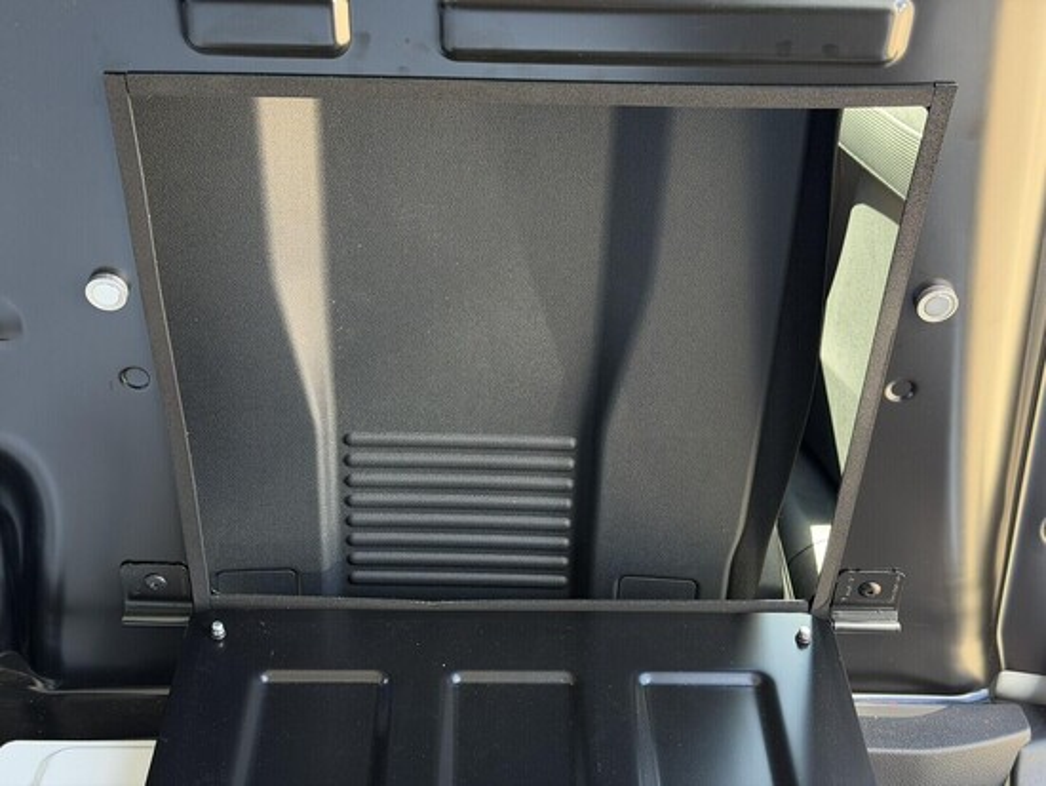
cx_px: 523
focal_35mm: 48
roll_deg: +0.3
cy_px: 393
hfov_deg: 39.6
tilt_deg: -24.6
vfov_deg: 30.3
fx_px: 1451
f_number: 1.78
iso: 100
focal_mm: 6.76
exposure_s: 1/70
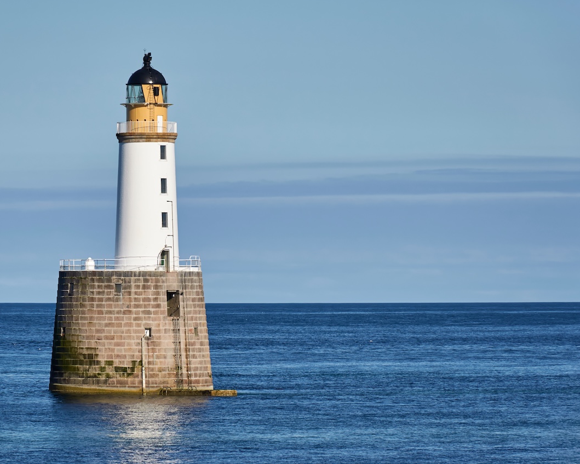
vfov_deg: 6.1
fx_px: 4377
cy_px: 232
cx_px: 233
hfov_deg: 7.6
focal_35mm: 255
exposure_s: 1/800
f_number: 10
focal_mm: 150
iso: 200
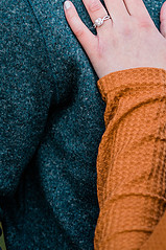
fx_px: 1108
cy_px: 25
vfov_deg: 12.7
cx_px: 139
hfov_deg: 8.5
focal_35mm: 160
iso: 320
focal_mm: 85
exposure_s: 1/200
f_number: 2.8
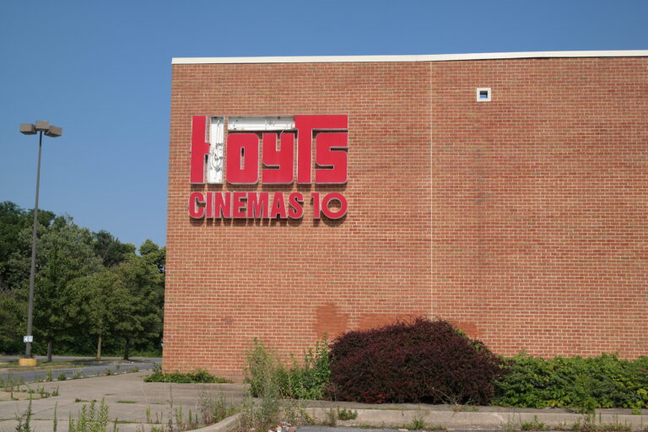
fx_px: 954
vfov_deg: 25.5
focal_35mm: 53
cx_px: 324
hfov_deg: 37.5
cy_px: 216
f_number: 7.1
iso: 100
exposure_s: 1/320
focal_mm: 35
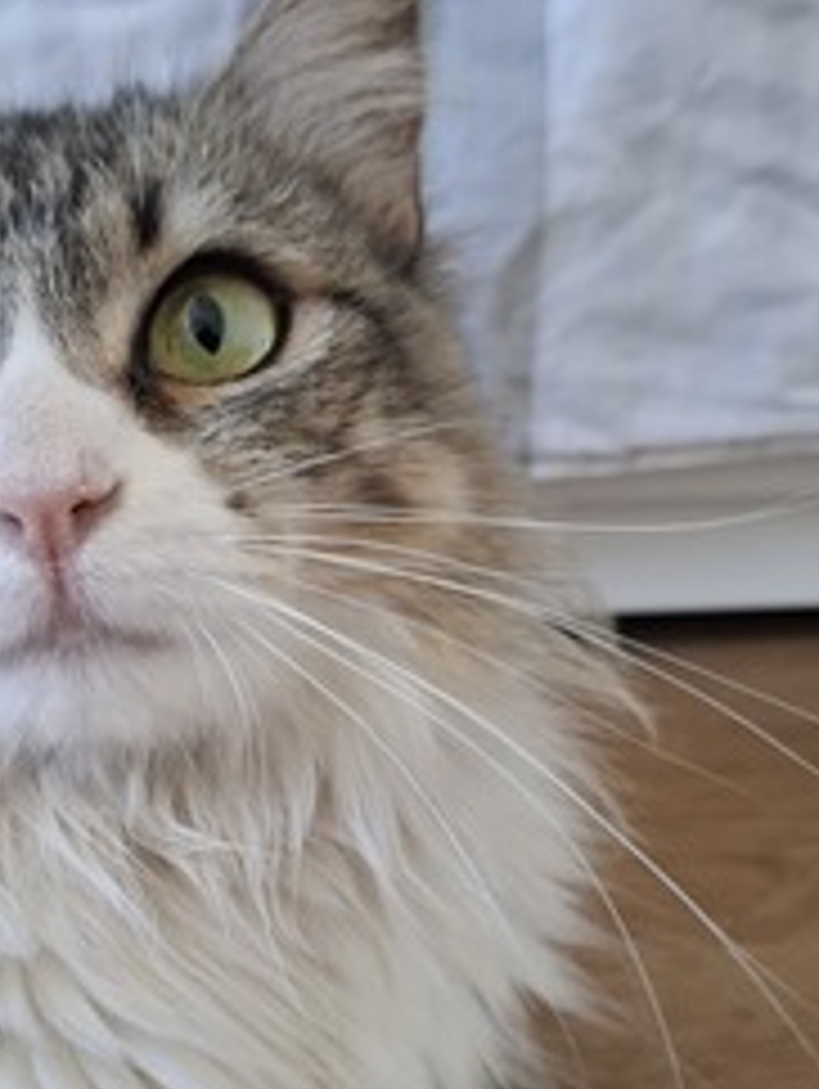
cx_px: 216
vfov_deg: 48.6
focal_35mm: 38
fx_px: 1197
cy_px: 657
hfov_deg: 37.0
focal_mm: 5.54
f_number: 1.8
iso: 400
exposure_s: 1/33
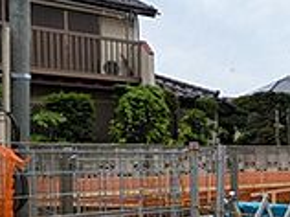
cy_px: 177
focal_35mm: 55
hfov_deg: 31.6
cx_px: 307
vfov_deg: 26.0
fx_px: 460
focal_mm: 1.83
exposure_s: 1/1965
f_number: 2.2
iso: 52
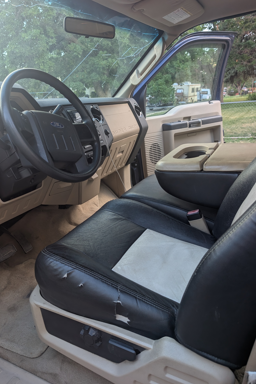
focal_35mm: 26
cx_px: 106
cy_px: 186
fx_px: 277
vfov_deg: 69.4
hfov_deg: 49.3
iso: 44
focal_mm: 6.9
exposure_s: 1/55
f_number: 1.68
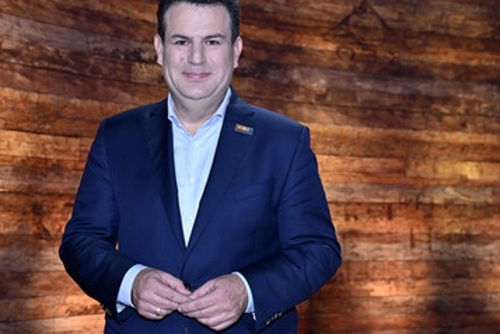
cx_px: 188
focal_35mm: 53
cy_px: 168
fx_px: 736
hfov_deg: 37.3
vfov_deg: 25.5
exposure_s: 1/200
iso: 800
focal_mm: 42
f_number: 4
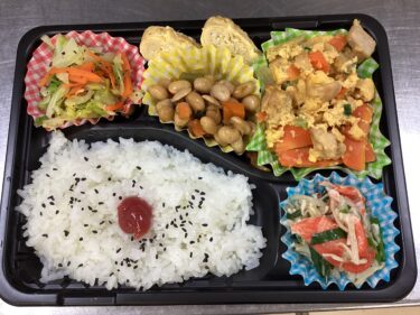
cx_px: 210
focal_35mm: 31
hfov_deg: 58.4
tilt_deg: -76.6
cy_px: 158
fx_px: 376
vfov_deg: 45.4
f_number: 2.4
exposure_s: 1/60
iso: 160
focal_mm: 3.3
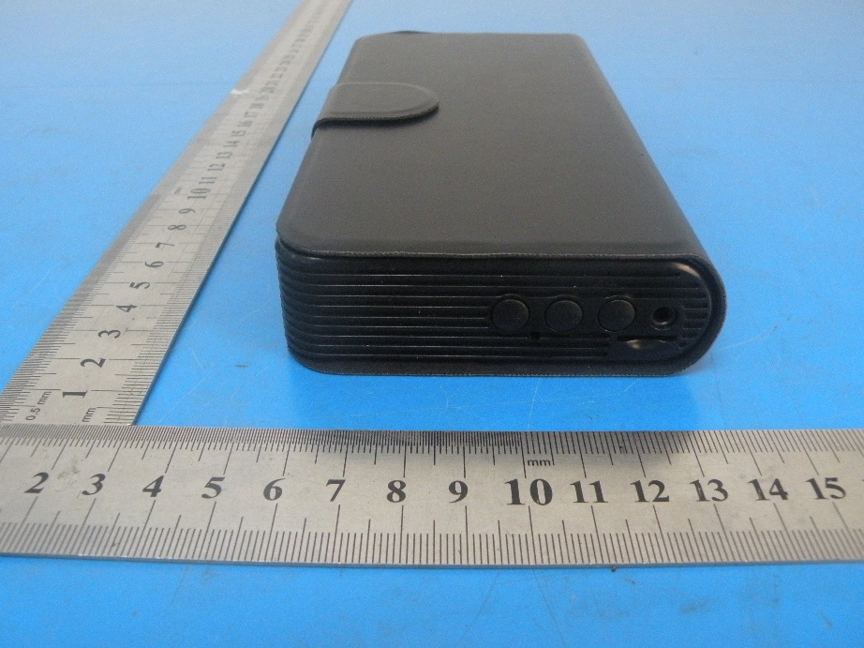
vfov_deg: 46.8
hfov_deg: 60.0
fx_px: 749
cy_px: 315
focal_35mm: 30
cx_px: 425
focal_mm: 4.7
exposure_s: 1/33
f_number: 2.8
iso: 400
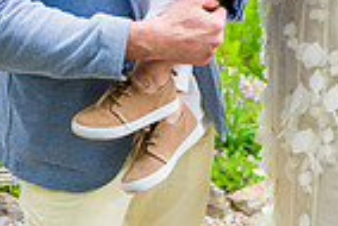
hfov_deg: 17.9
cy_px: -202
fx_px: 1071
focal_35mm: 114
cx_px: 240
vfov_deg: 11.1
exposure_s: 1/320
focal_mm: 28
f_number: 3.5
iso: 200
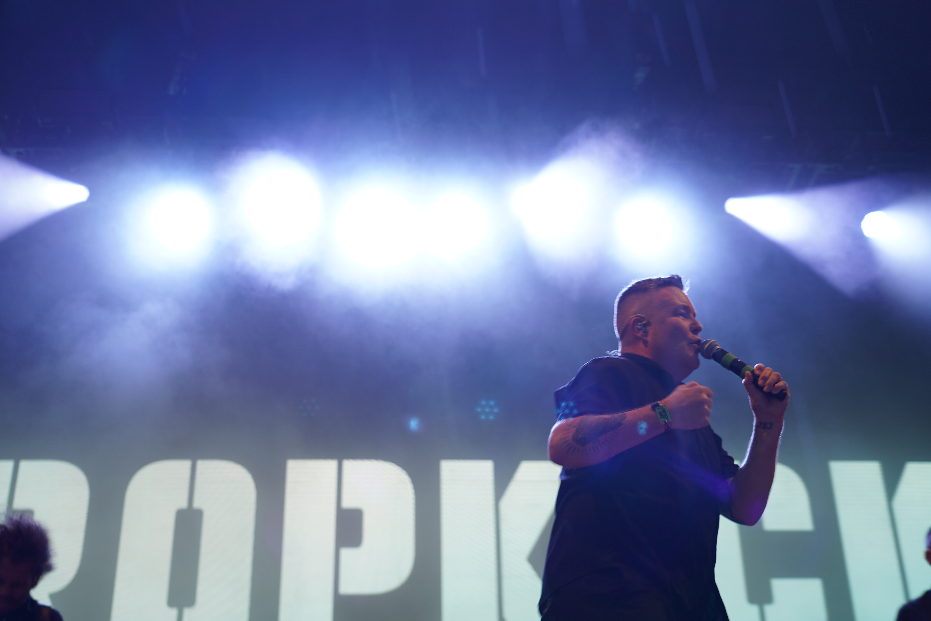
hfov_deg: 40.3
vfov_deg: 27.5
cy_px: 310
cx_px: 466
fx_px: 1267
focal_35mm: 49
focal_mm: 49
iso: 100
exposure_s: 1/60
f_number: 4
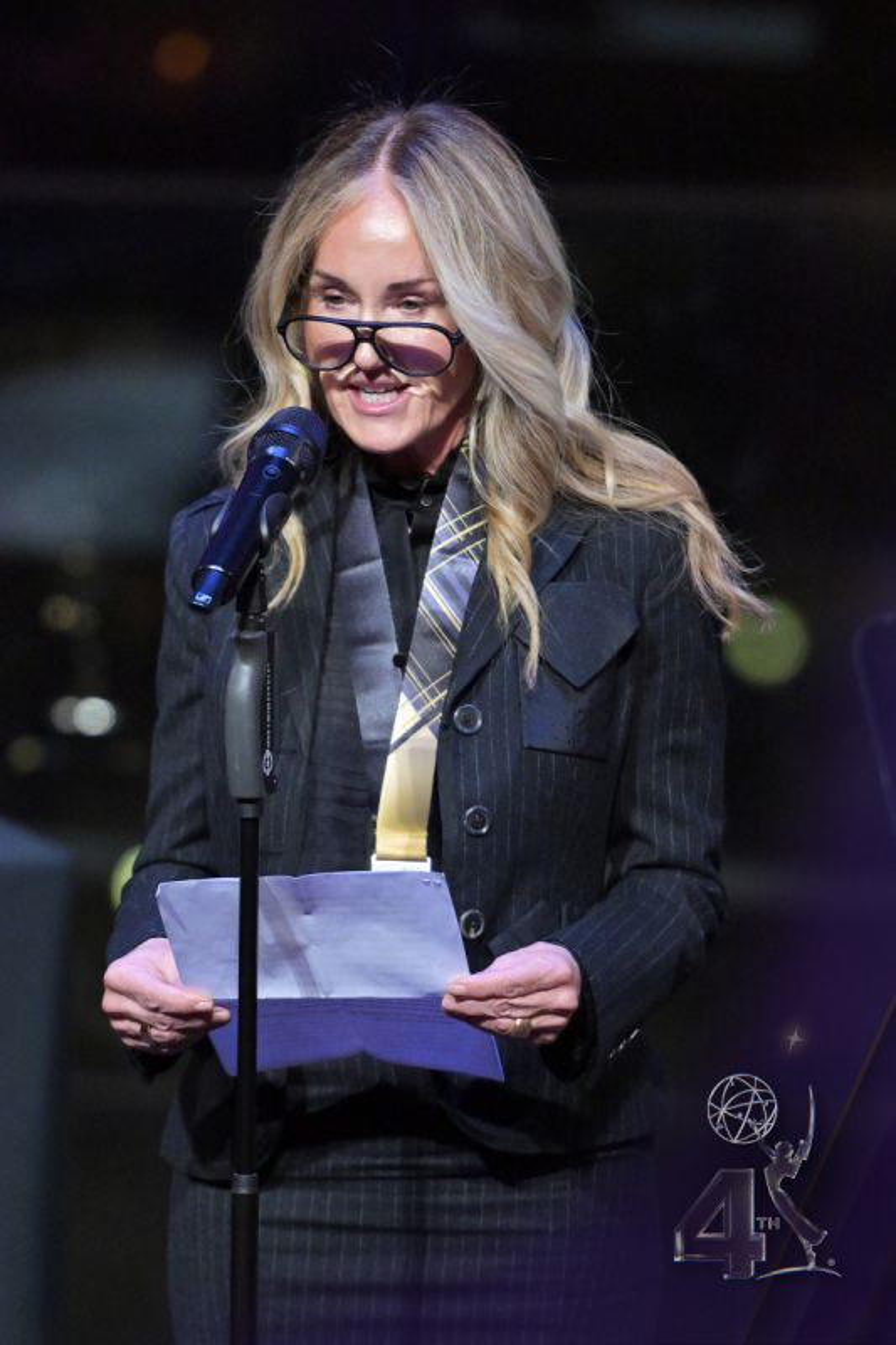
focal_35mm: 300
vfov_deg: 6.9
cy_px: 672
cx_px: 448
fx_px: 11204
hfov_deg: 4.6
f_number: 2.8
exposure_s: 1/400
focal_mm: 200
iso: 4000
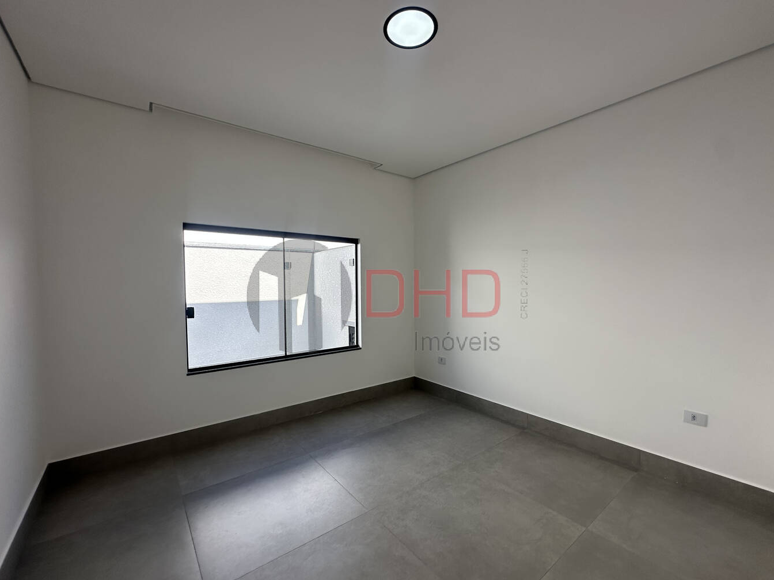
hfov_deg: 98.2
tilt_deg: -1.3
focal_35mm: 15
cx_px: 388
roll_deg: +0.0
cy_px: 297
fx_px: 335
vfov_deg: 81.7
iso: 40
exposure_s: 1/493
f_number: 2.2
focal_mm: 2.22
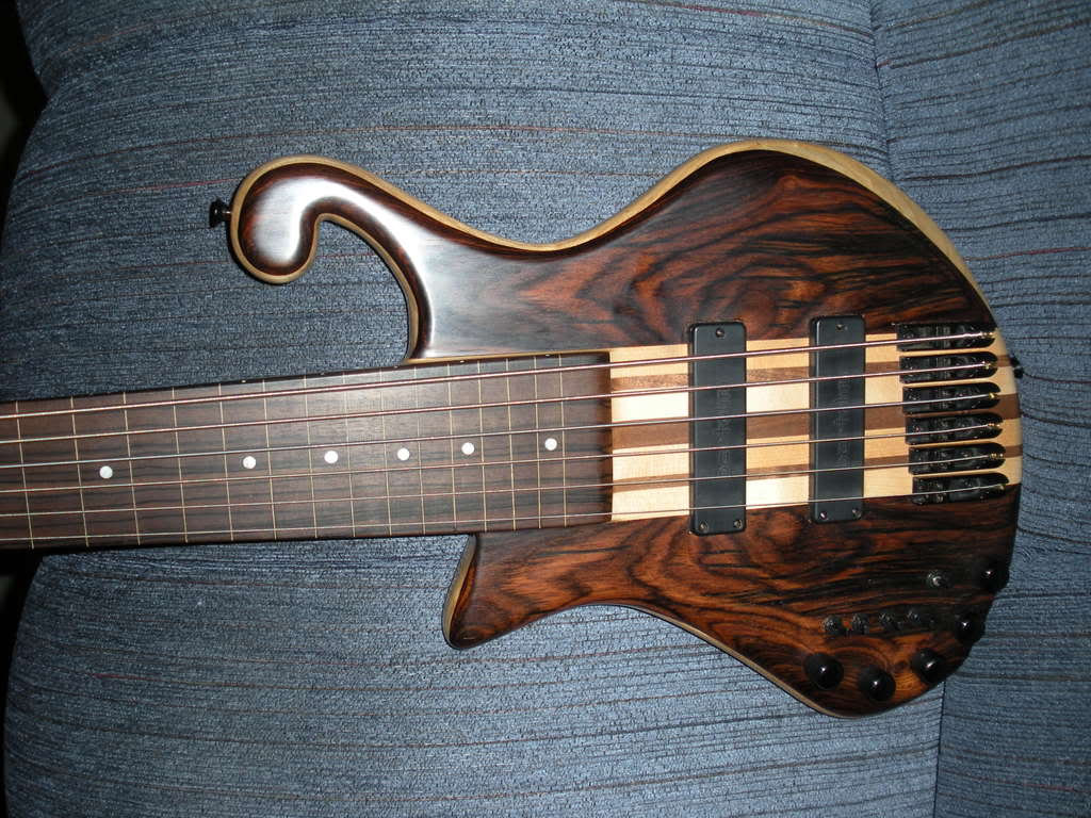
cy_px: 409
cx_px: 546
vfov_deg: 39.7
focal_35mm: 36
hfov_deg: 51.4
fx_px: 1135
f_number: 3.5
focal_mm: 6.3
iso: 70
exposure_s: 1/60
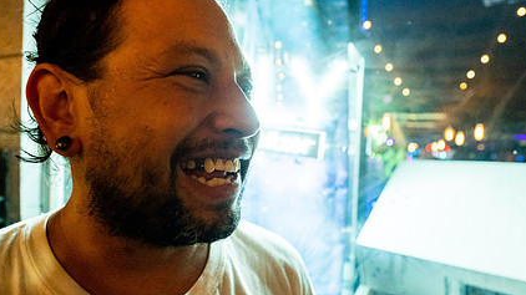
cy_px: 159
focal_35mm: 22
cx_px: 288
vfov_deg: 51.4
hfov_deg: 81.0
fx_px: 307
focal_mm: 14
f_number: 2.8
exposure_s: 1/200
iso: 3200
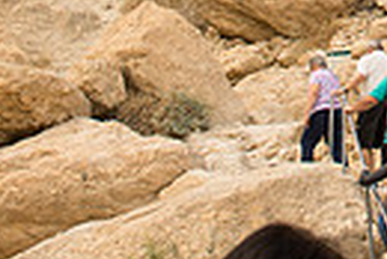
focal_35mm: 107
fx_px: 1152
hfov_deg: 18.0
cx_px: 488
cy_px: -219
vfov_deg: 11.8
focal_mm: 24
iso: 200
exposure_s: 1/800
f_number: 2.8
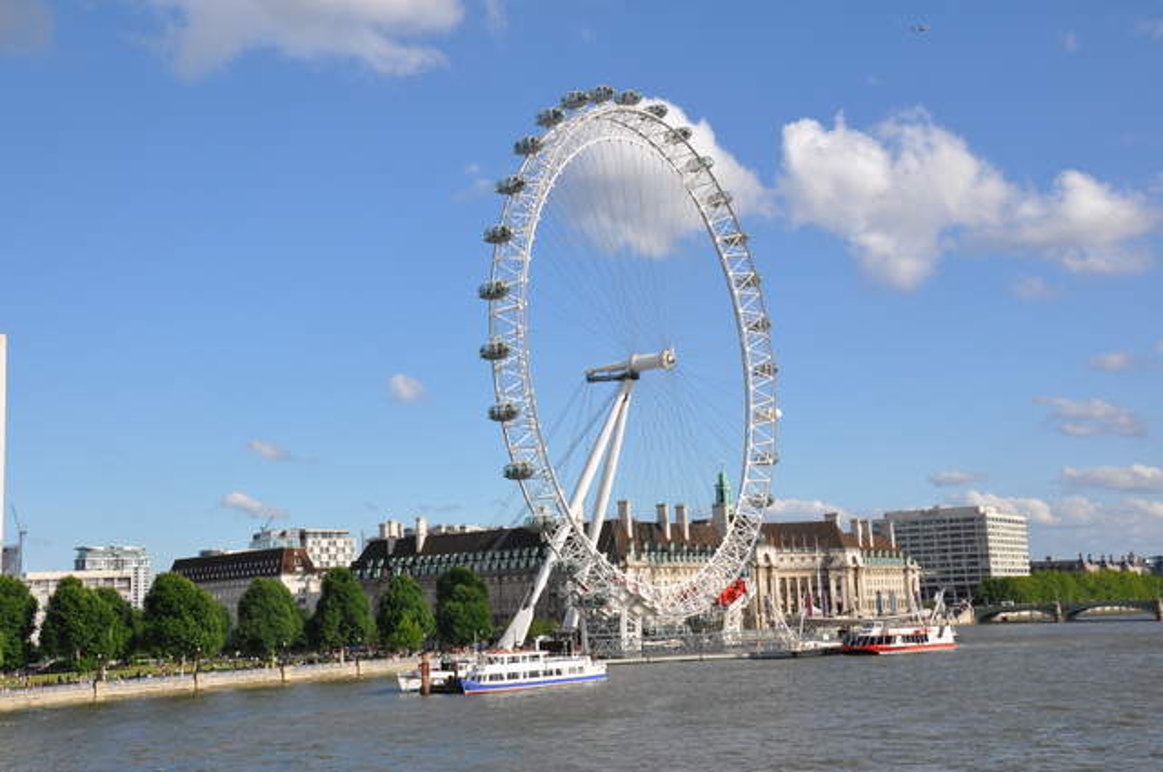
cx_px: 582
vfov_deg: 29.8
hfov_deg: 43.7
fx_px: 1452
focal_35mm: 45
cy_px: 386
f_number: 10
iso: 200
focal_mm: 30
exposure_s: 1/400
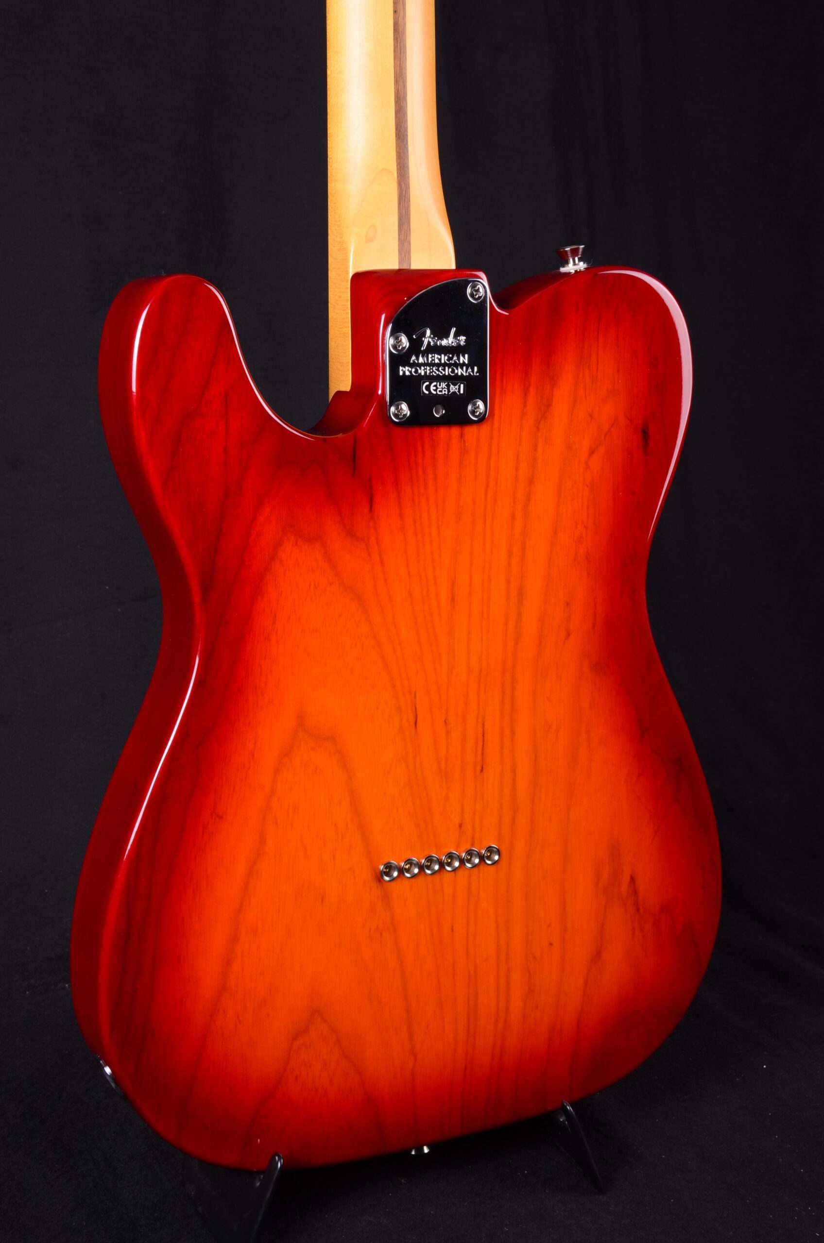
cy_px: 622
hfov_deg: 23.7
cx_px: 412
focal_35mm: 57
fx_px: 1965
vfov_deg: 35.1
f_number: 13
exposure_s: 1/200
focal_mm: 38
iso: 200
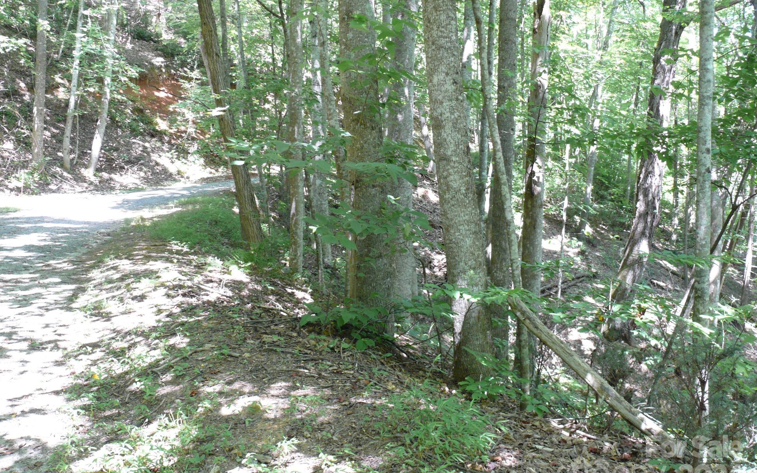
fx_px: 784
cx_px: 383
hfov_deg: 51.5
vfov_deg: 33.6
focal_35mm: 38
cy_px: 216
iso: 200
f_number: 2.8
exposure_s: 1/30
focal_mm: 7.4
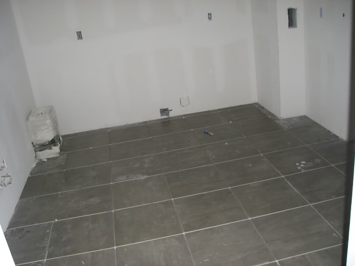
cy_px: 133
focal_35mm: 38
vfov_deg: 37.7
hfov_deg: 49.0
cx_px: 178
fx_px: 390
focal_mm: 6.2
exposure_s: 1/60
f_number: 2.7
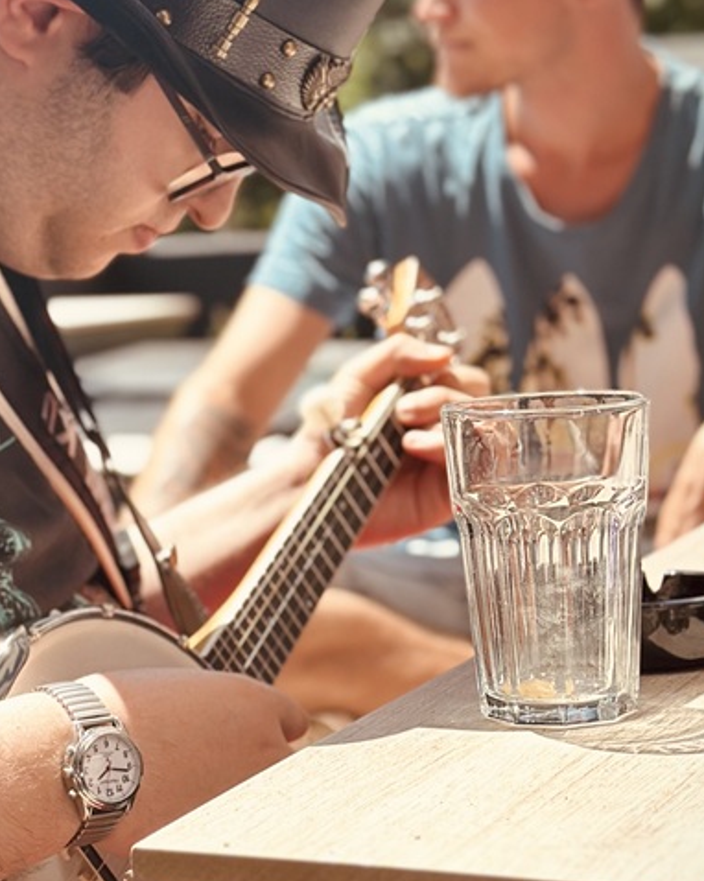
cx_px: 123
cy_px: 523
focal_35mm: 98
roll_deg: +1.2
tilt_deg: -8.3
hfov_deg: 15.6
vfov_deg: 19.6
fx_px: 2554
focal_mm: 6.86
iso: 80
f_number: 1.78
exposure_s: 1/1095
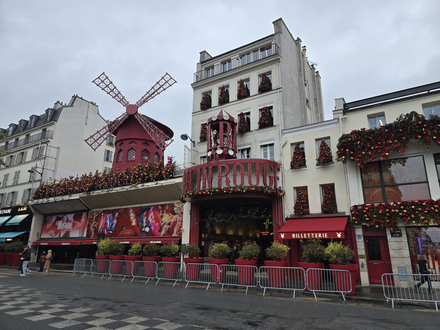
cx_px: 220
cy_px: 165
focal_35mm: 23
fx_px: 292
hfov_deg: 73.9
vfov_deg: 58.9
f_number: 1.7
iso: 20
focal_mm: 6.3
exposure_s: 1/180
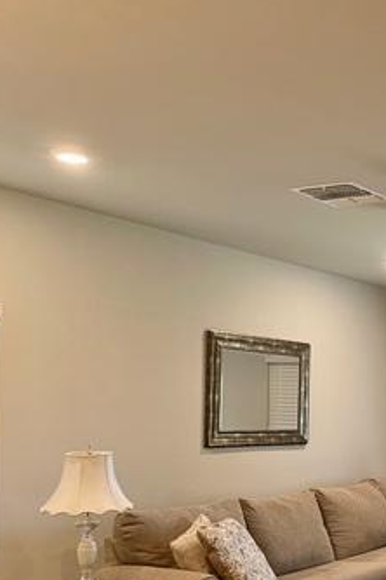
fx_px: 836
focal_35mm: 52
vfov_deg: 37.8
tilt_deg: +2.3
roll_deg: -0.4
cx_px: 534
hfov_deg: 22.5
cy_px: 381
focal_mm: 5.1
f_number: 1.6
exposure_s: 1/60
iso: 100
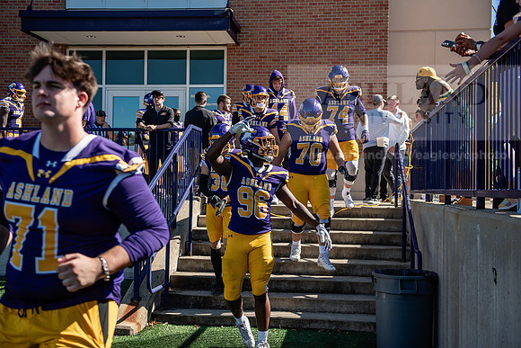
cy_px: 174
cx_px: 260
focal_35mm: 48
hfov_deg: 41.1
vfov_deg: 28.1
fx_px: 695
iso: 125
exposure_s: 1/640
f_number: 3.5
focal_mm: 48
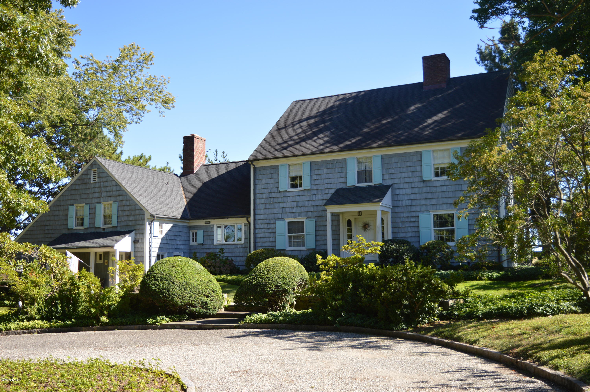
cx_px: 295
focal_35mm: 36
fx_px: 589
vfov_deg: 36.8
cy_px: 196
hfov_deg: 53.2
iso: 100
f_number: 4
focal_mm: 24
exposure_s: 1/320
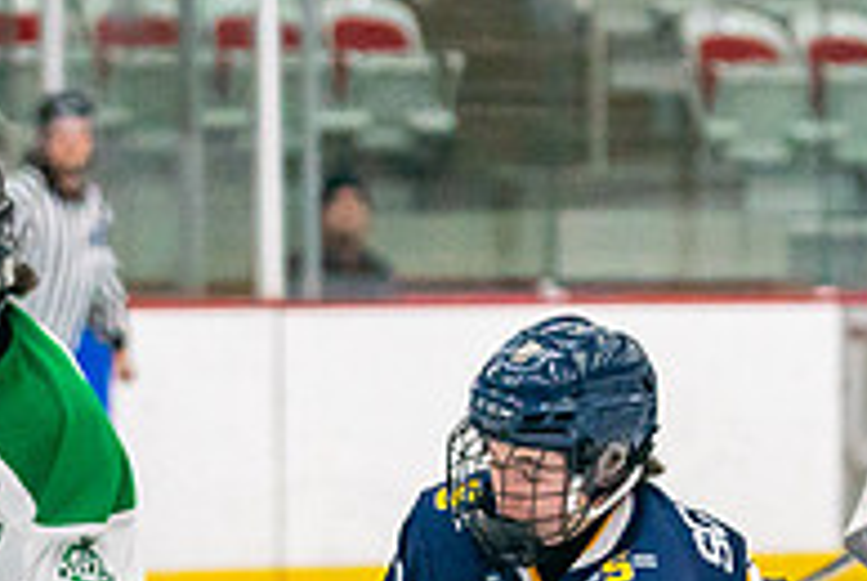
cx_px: 546
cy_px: 971
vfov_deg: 3.5
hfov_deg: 5.3
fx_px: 9334
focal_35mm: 387
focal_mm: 92
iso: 4000
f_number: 2.8
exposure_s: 1/1600
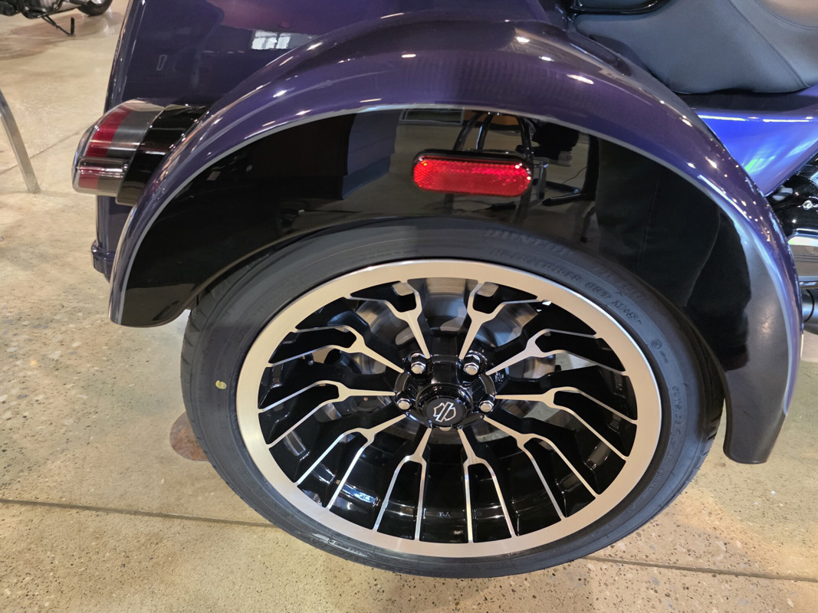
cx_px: 409
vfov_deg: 58.9
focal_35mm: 23
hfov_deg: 73.9
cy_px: 306
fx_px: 543
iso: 1000
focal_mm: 6.3
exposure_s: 1/120
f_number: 1.7
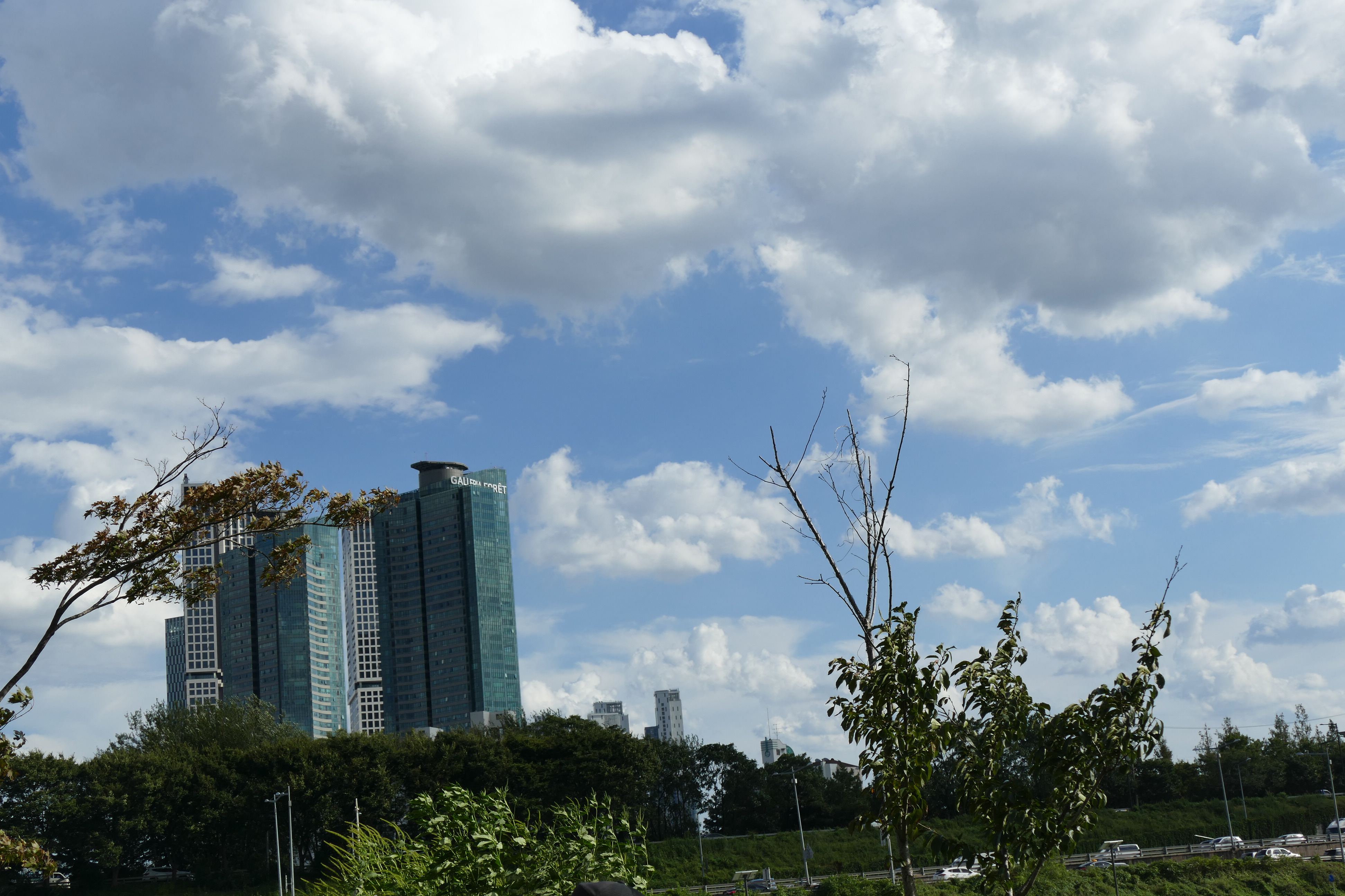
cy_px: 448
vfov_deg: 25.1
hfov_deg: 36.9
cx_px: 672
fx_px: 2017
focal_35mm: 54
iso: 125
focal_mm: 19.84
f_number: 5
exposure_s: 1/1600
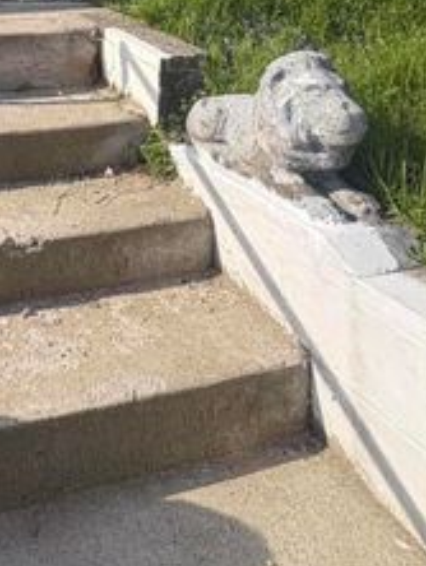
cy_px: -106
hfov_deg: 31.3
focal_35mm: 42
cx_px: -18
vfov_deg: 35.6
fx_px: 688
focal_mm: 2.22
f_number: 2.2
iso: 50
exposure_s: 1/1063
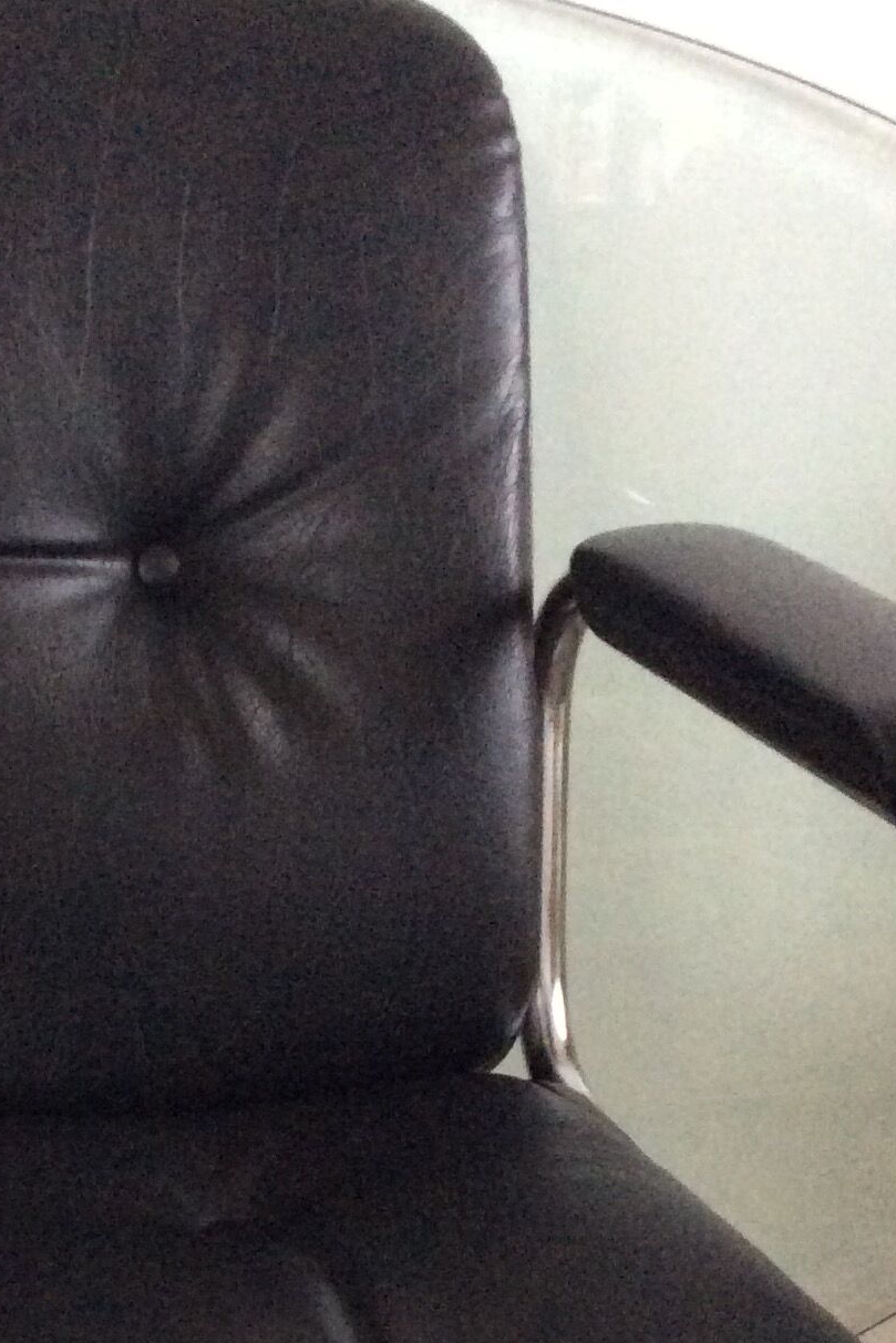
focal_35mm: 71
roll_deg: -0.8
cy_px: 1098
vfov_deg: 27.8
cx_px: -21
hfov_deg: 18.6
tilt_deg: -26.5
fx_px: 2650
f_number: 2.4
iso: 250
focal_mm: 3.3
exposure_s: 1/17
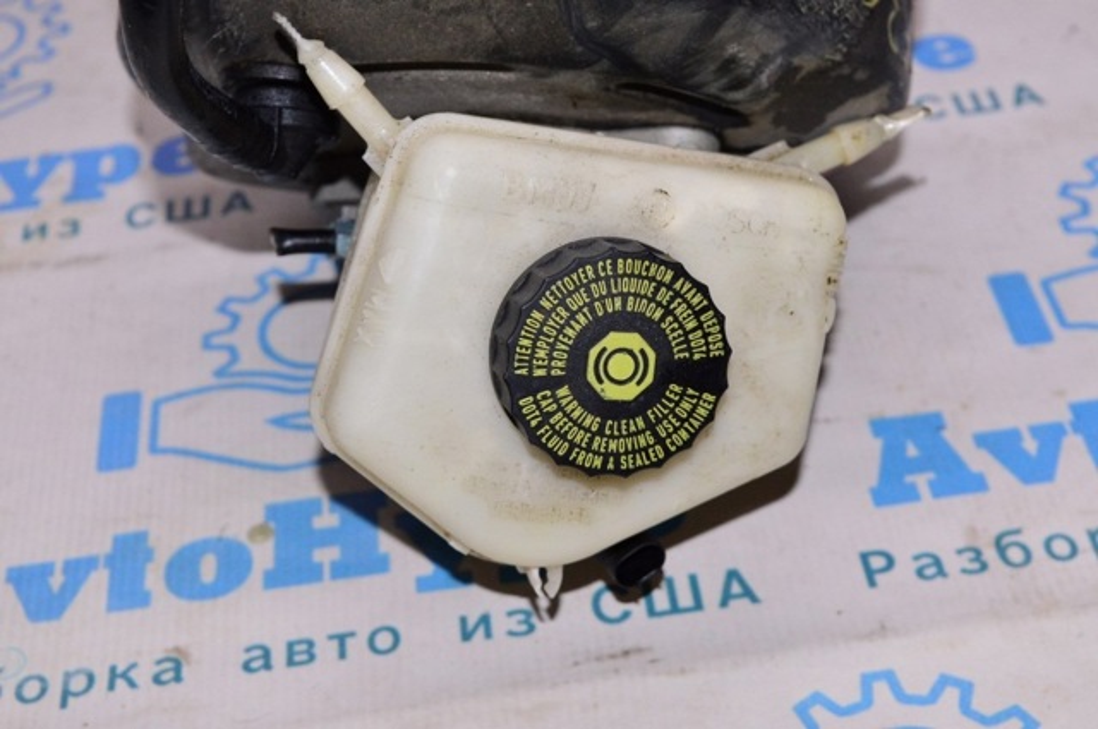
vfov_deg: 19.7
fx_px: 2102
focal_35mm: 69
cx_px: 549
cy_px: 364
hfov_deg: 29.3
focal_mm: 46
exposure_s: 1/200
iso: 1600
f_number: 8
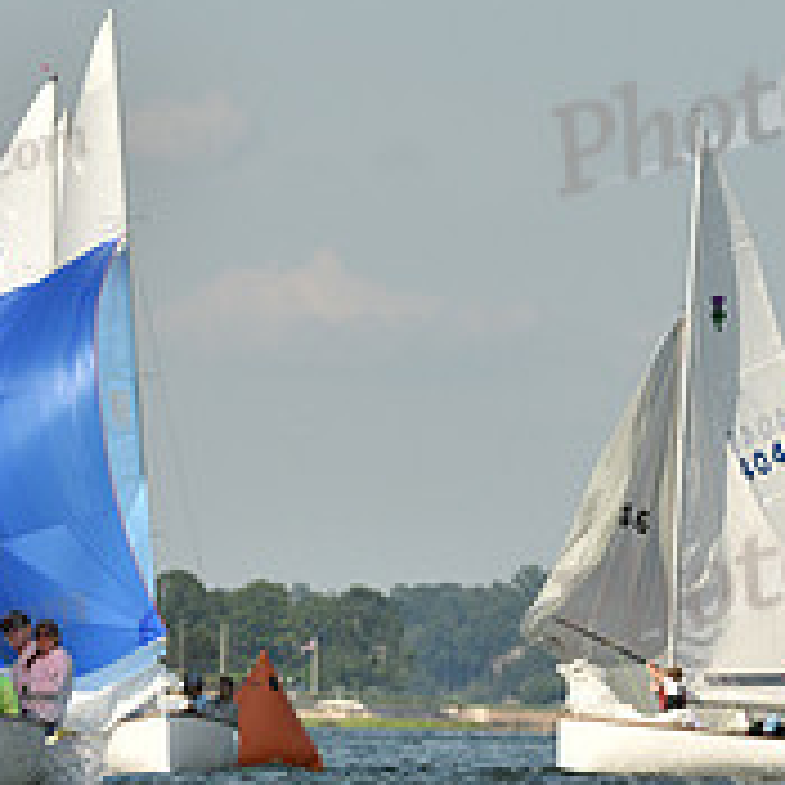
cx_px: 323
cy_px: 375
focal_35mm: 676
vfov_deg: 2.6
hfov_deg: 2.6
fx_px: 17344
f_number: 5.6
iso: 250
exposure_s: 1/2000
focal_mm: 240
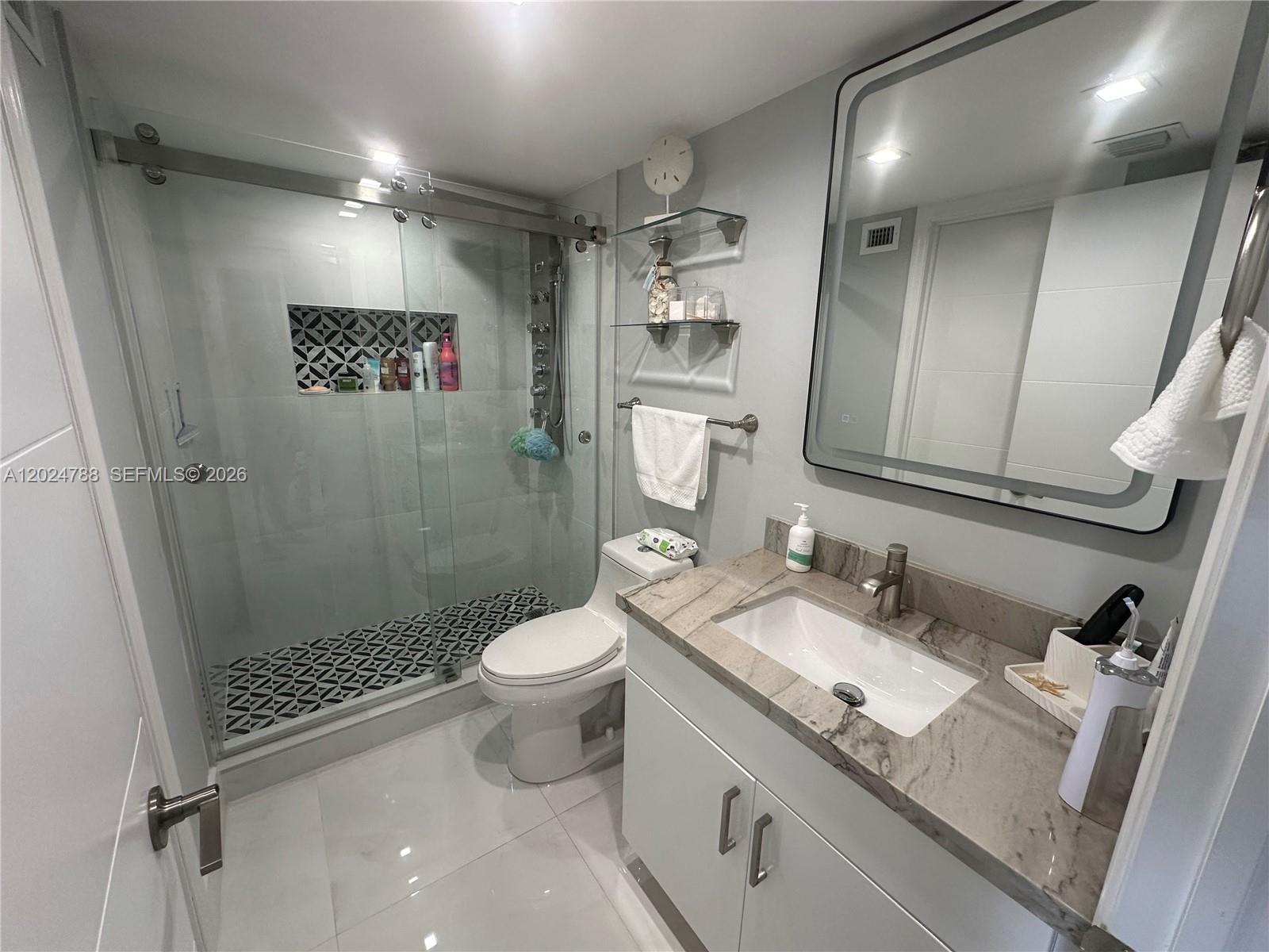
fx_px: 513
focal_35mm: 14
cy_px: 476
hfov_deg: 102.1
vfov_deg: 85.7
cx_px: 634
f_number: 2.2
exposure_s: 1/120
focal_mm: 2.22
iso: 200
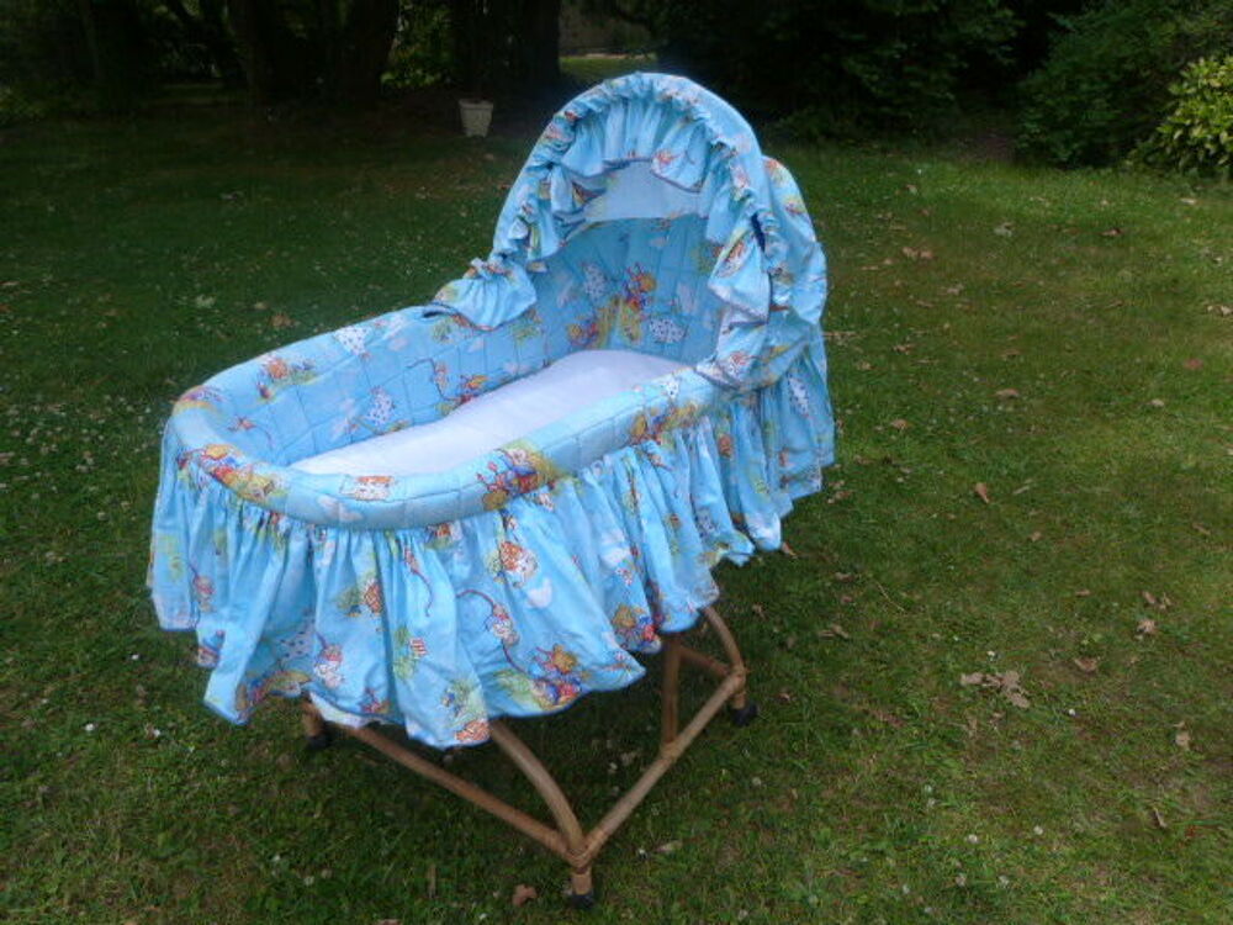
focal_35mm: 25
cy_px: 462
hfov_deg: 69.4
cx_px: 616
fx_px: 890
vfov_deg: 54.9
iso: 100
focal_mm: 4.5
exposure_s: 1/1300
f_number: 2.8
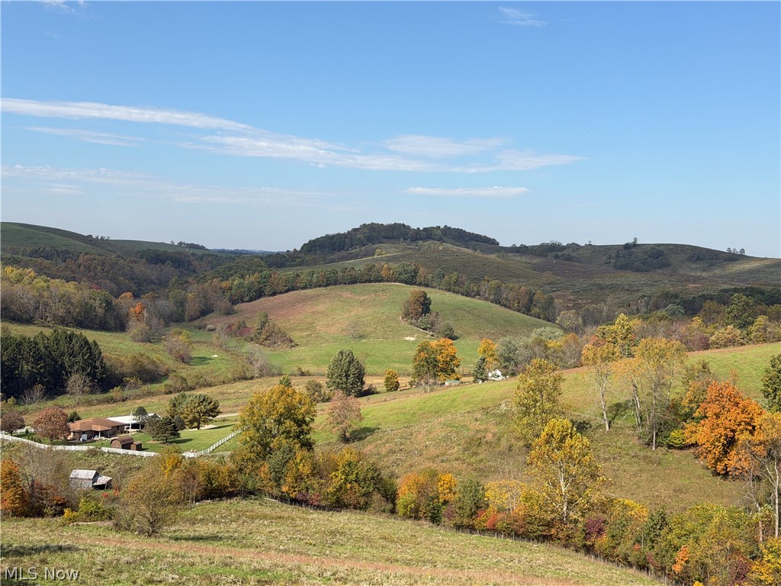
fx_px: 1083
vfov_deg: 30.3
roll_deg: -2.0
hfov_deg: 39.7
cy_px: 293
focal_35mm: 48
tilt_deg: -2.3
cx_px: 390
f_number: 1.78
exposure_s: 1/3226
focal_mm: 6.76
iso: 64
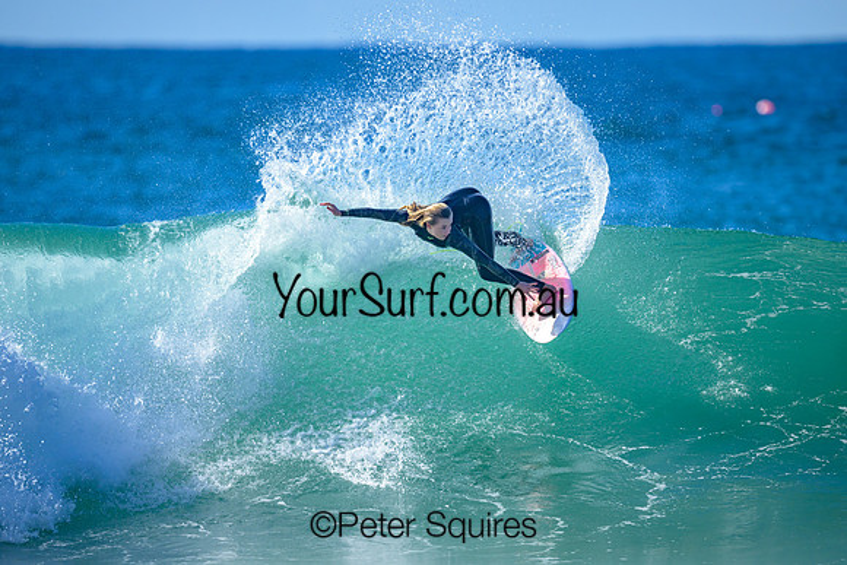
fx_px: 19076
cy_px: 282
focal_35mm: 811
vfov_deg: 1.7
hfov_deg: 2.5
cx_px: 424
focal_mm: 800
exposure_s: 1/2000
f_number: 6.3
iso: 320
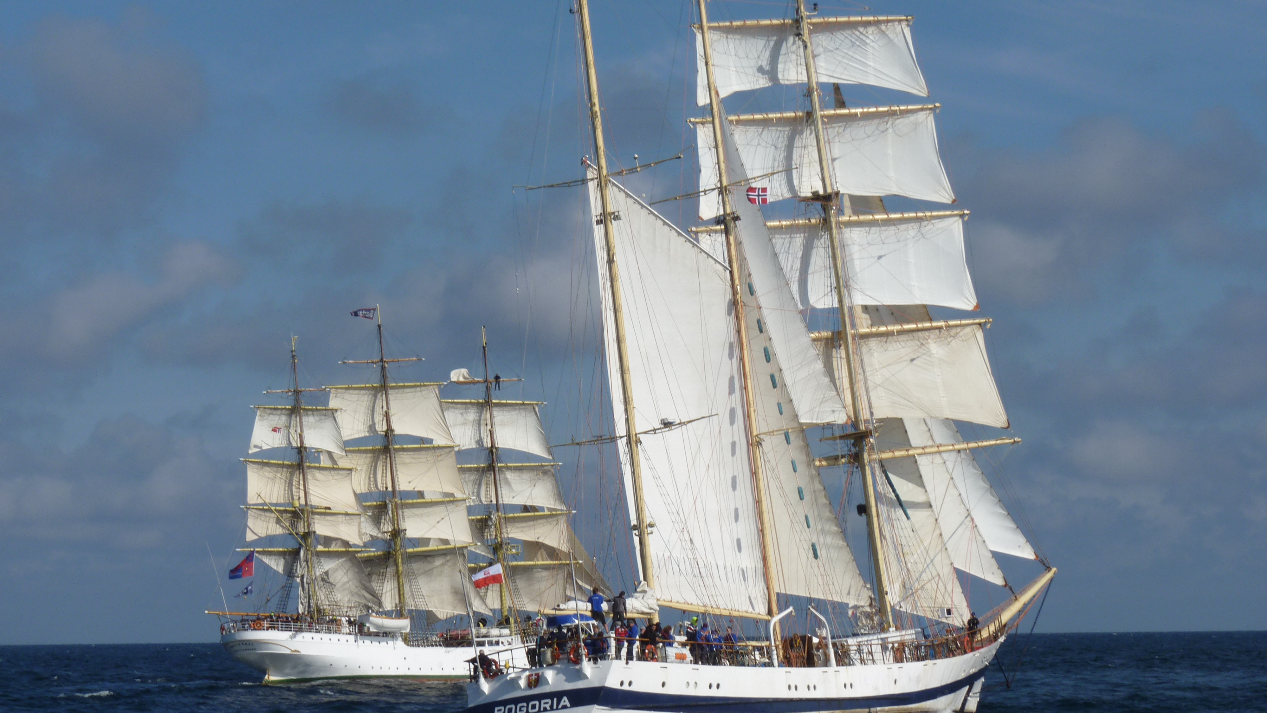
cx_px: 634
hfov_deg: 16.1
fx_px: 4469
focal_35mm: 133
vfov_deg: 9.1
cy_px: 339
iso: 80
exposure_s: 1/500
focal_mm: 21.6
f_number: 7.1
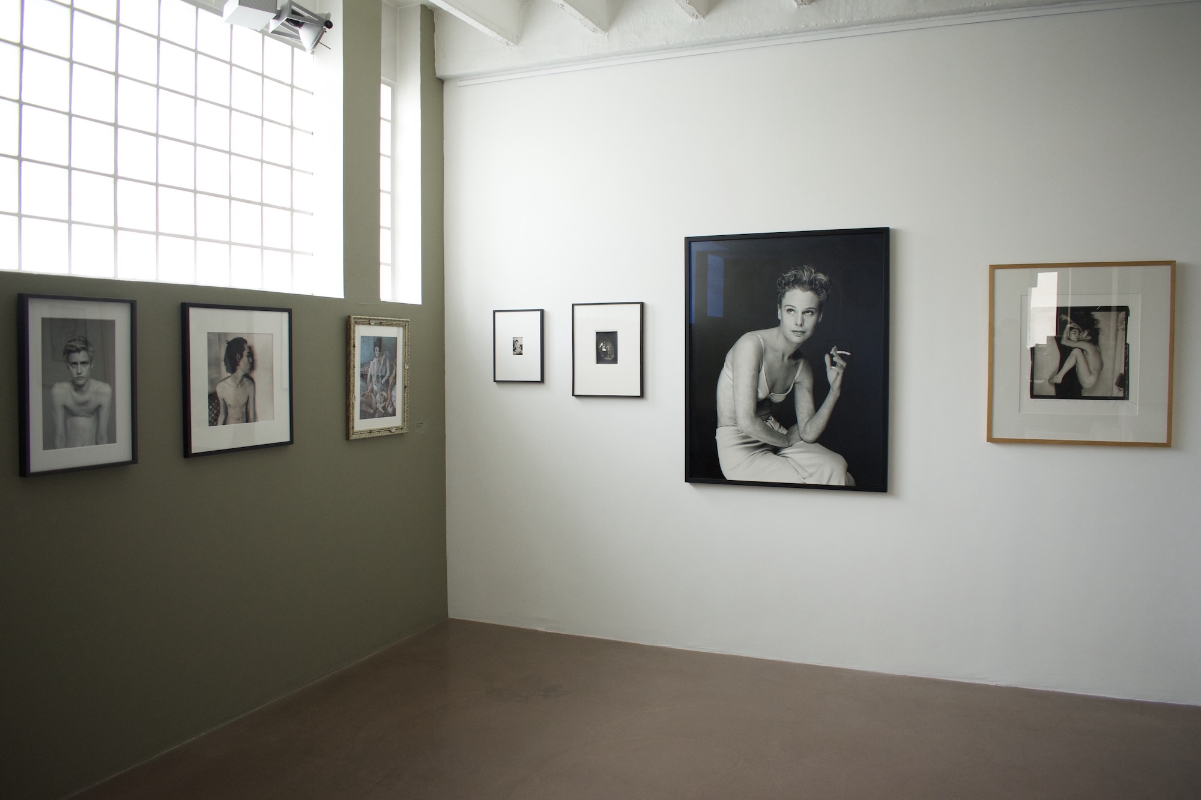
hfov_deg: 67.4
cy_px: 400
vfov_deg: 47.9
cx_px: 600
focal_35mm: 27
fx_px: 901
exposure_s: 1/60
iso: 1000
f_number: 4
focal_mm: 18
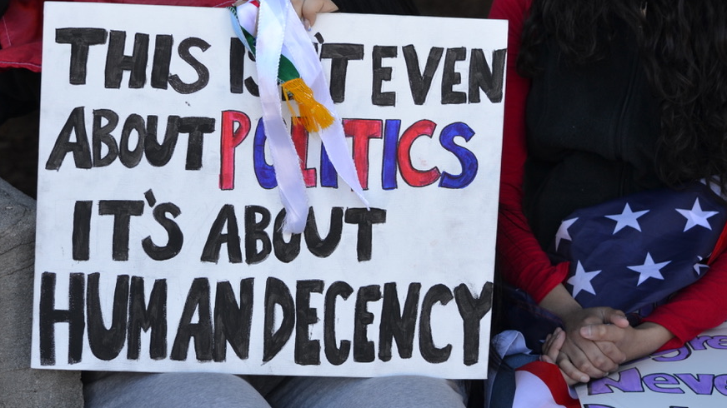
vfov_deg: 8.8
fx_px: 2640
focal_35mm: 137
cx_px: 294
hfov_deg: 15.7
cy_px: 174
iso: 250
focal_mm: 70
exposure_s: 1/125
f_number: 5.6
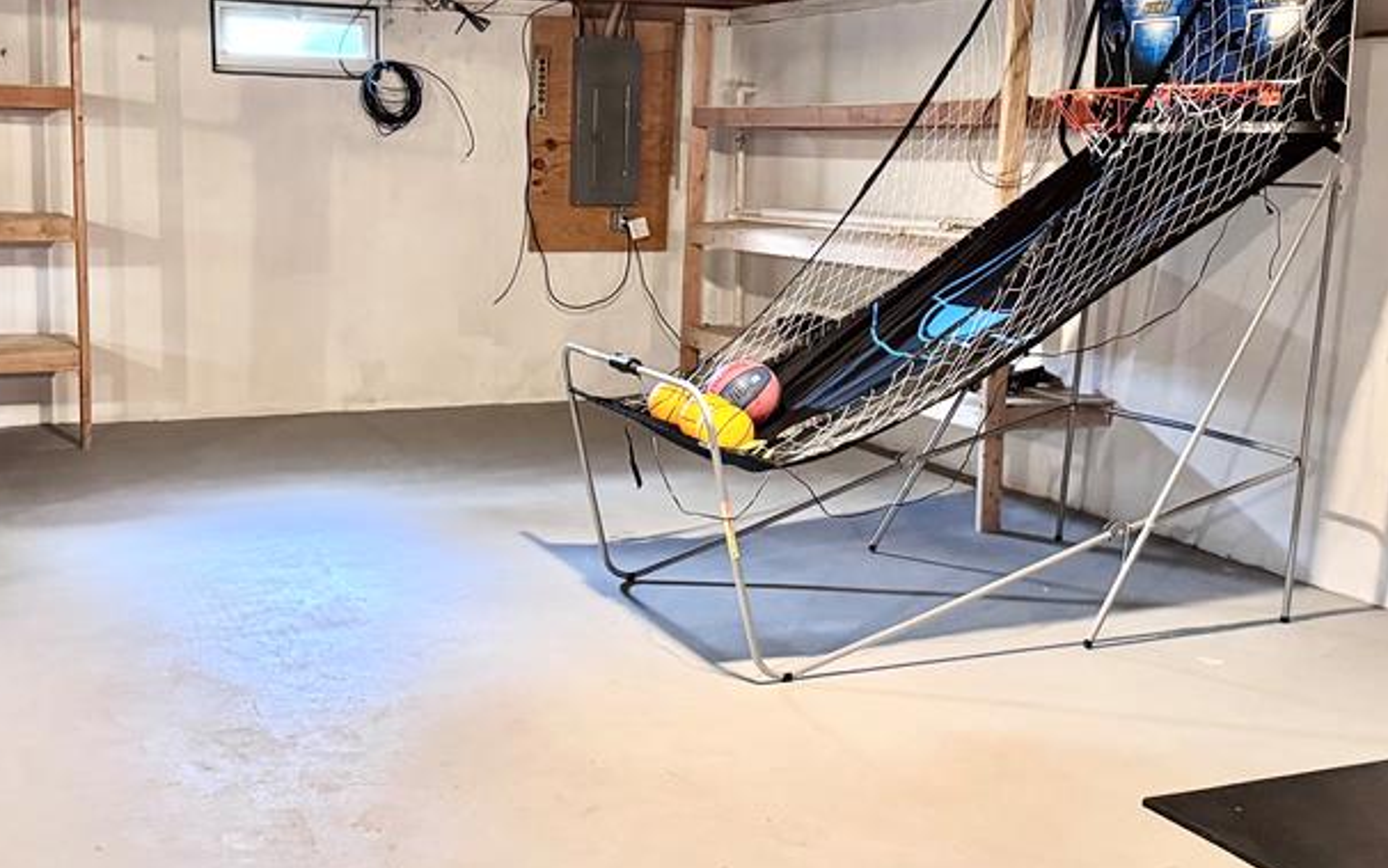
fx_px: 1627
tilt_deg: -9.7
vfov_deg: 29.9
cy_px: 401
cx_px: 550
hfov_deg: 45.9
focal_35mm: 43
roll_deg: -0.7
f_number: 1.78
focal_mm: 6.76
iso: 800
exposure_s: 1/40
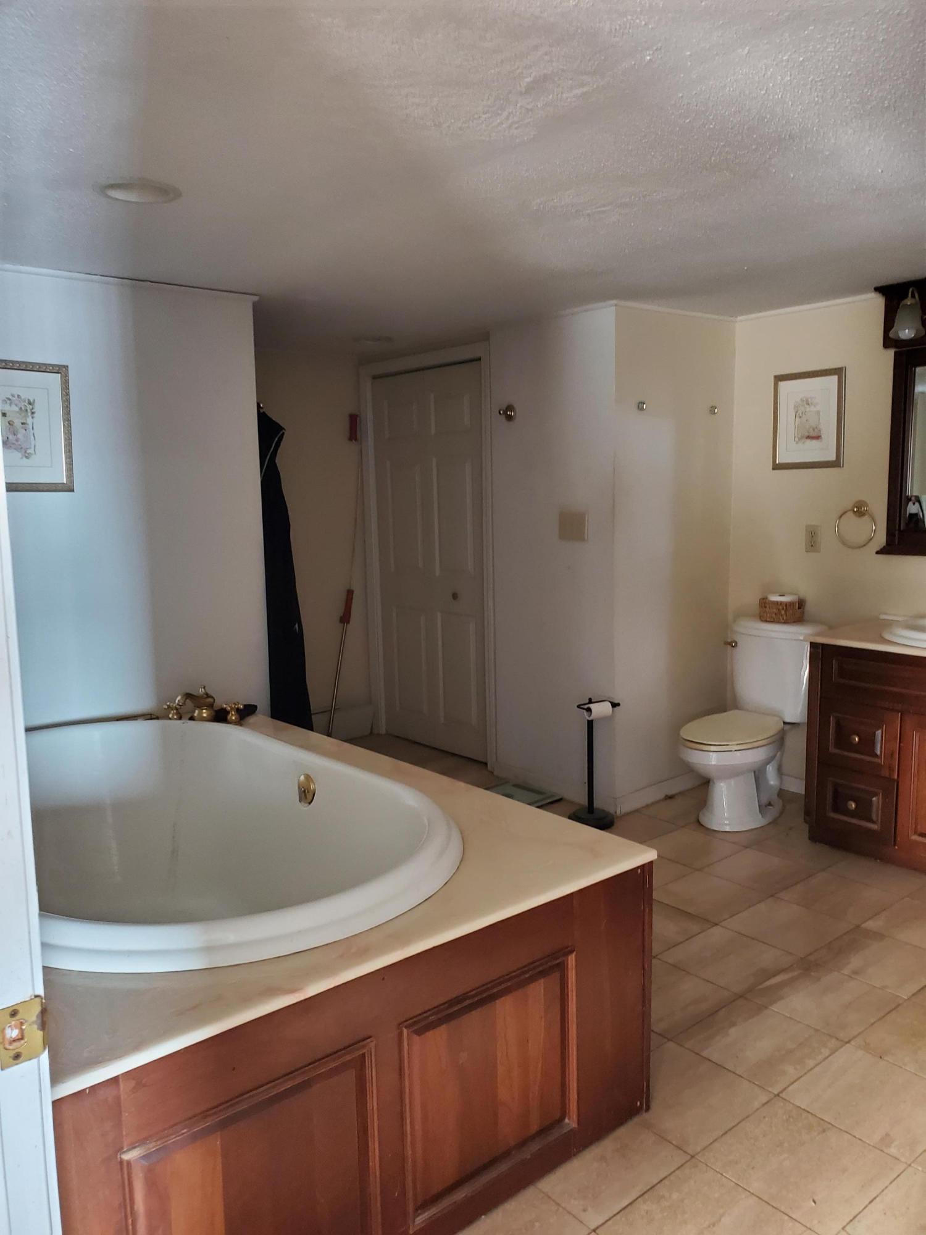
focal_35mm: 26
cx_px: 463
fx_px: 927
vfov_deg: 67.3
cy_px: 618
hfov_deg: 53.1
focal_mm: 4.3
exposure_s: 1/12
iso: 640
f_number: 2.4
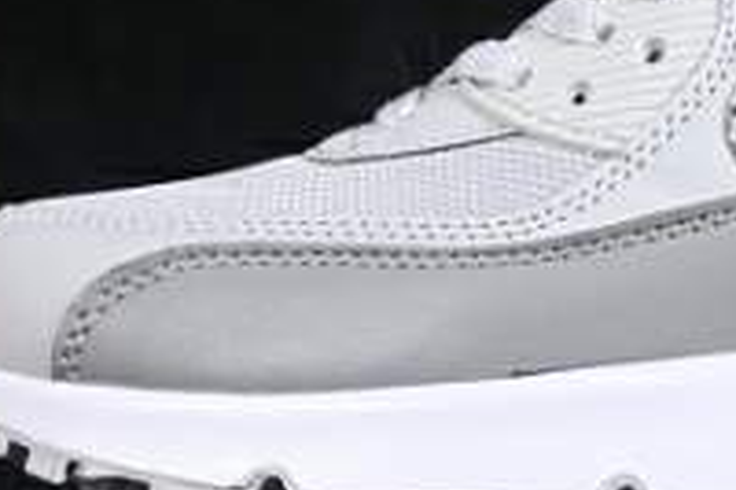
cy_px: 15
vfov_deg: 5.0
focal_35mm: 274
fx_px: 5597
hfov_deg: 7.5
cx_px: 821
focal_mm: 50
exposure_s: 1/80
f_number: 7.1
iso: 160
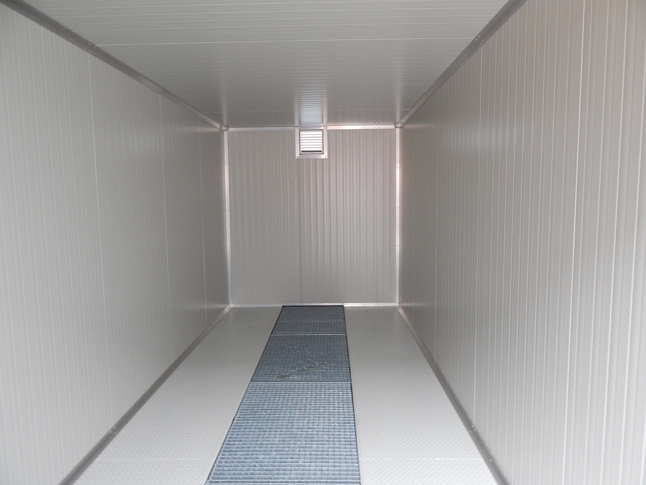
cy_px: 242
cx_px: 323
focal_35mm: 23
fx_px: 429
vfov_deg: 58.9
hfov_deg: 73.9
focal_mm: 4
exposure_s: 1/10
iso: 400
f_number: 3
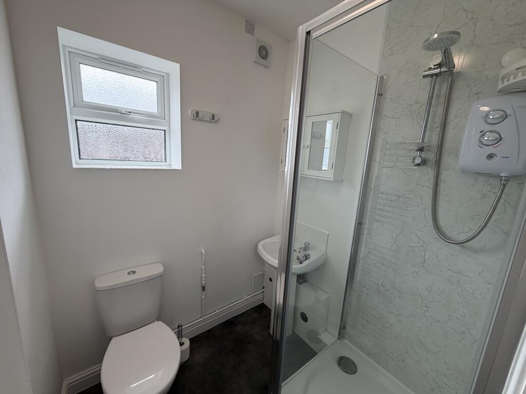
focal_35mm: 14
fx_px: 213
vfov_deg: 85.7
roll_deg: -4.1
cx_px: 263
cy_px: 197
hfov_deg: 102.1
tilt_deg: -10.8
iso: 64
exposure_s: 1/100
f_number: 2.2
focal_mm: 2.22
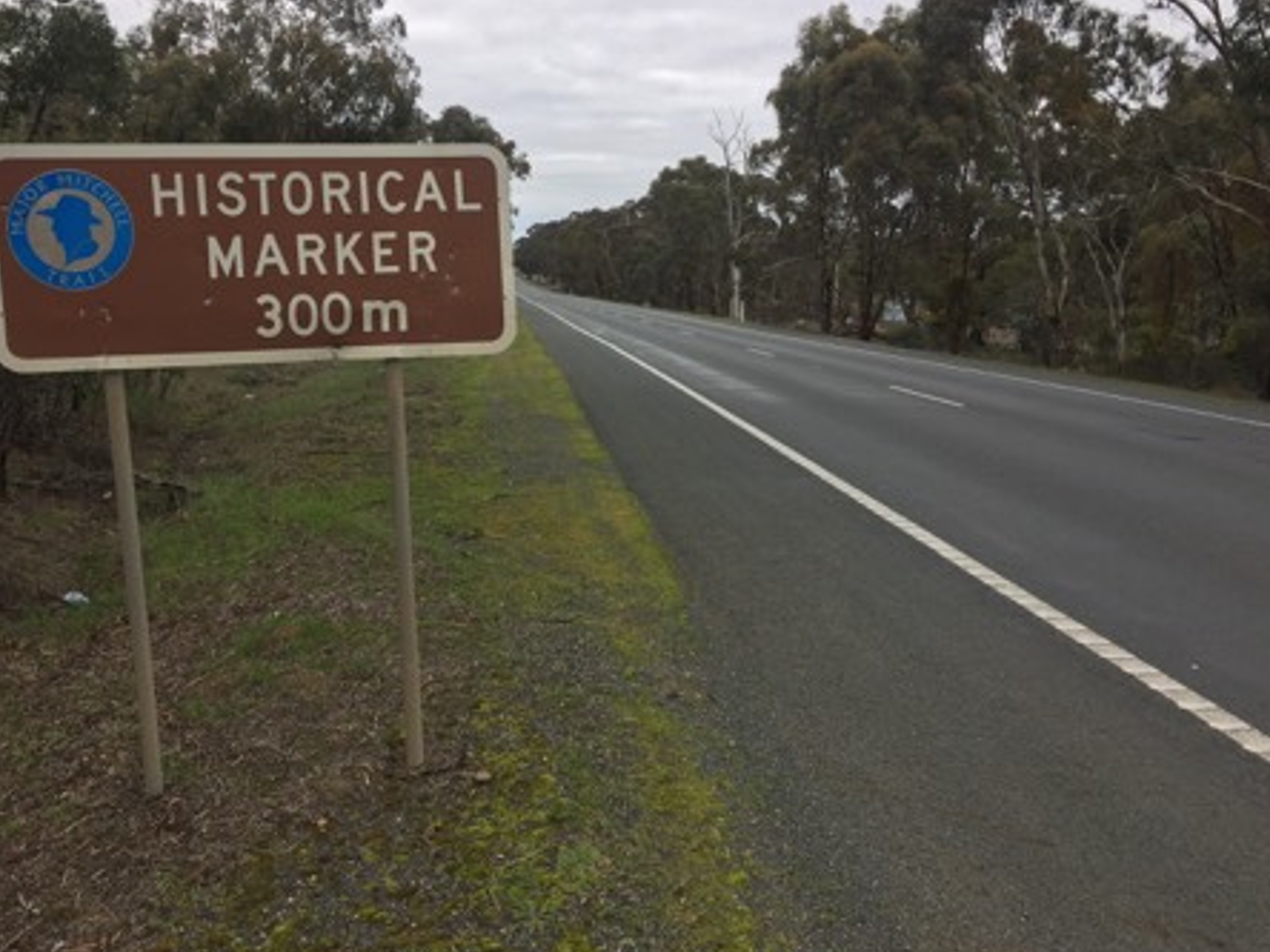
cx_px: 535
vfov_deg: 41.8
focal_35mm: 34
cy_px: 452
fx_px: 1247
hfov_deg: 53.7
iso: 32
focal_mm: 4.15
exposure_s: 1/388
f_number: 2.2
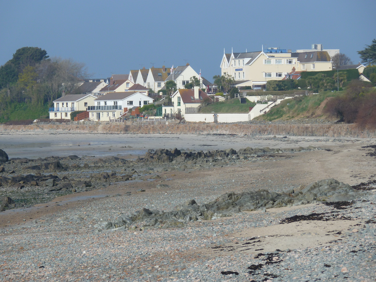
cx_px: 188
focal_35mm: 182
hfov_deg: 10.9
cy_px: 141
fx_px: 1977
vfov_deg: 8.2
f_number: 5.6
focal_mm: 29.9
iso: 80
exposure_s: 1/400
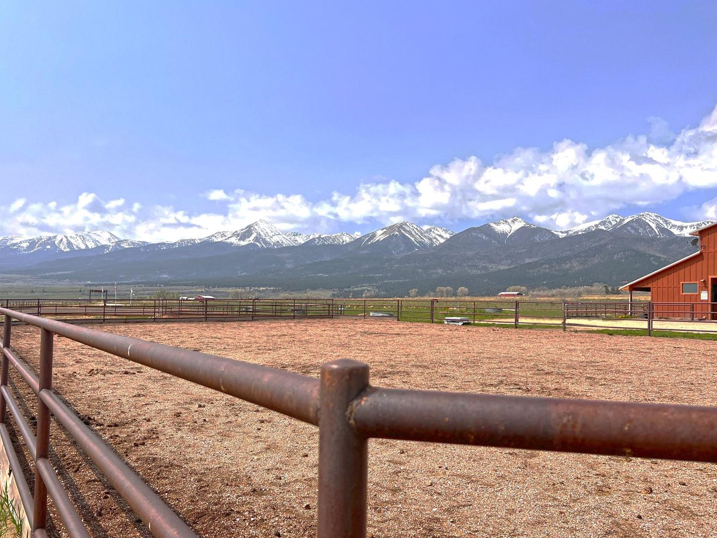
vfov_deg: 48.2
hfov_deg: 61.6
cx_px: 340
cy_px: 285
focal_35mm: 29
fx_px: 601
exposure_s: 1/7463
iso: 50
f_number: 1.5
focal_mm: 5.7
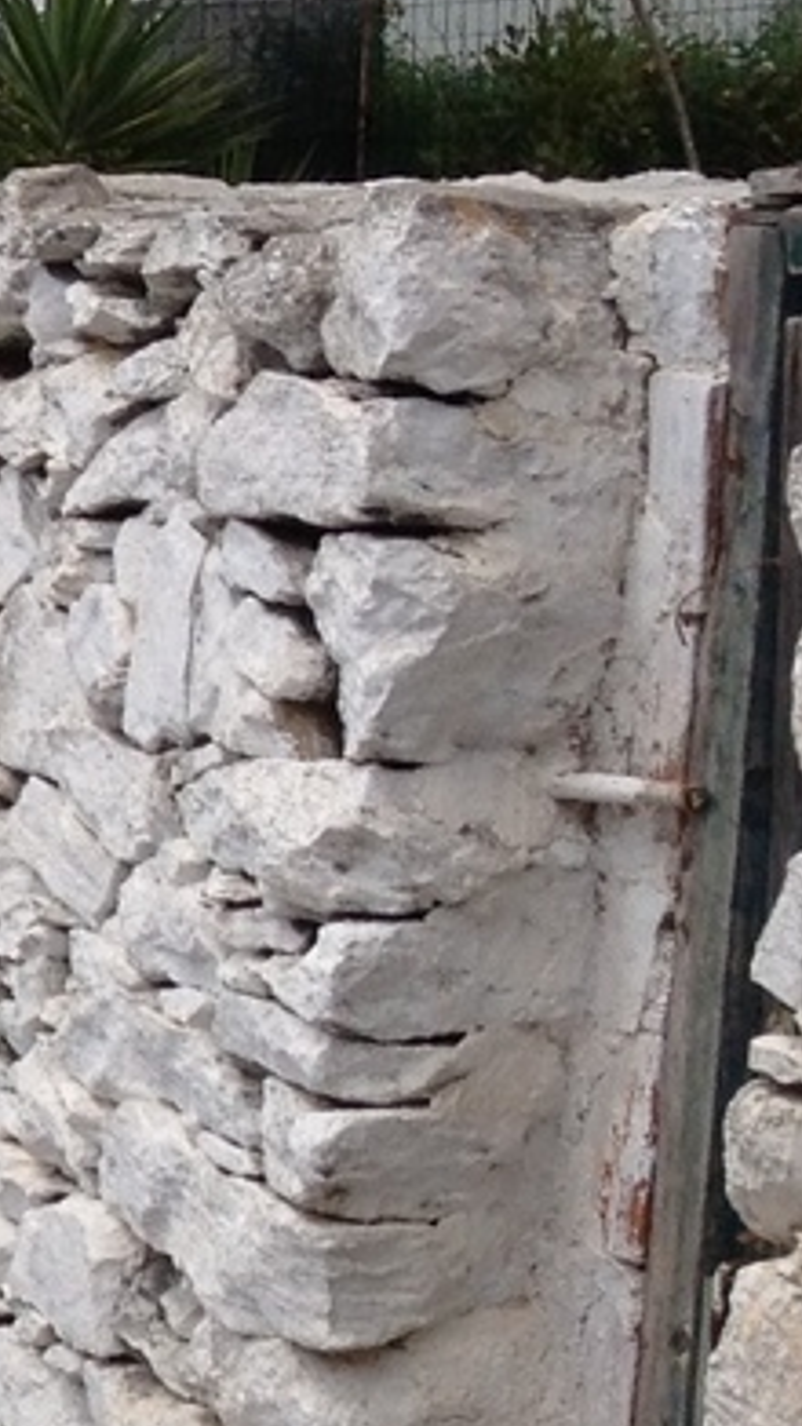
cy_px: 1080
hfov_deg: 7.1
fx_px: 5896
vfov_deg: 13.7
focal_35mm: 156
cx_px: -1429
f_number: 2.4
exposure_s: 1/1972
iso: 50
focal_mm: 4.28
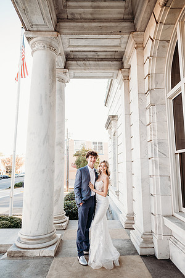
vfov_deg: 73.7
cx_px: 92
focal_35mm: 24
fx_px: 185
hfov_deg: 53.1
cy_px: 139
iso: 320
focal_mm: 24
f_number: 2
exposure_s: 1/320
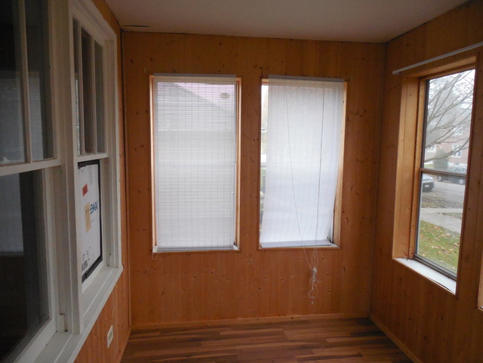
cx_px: 242
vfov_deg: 54.9
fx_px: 349
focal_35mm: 25
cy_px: 182
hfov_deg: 69.4
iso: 800
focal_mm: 4.5
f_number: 3.3
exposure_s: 1/50
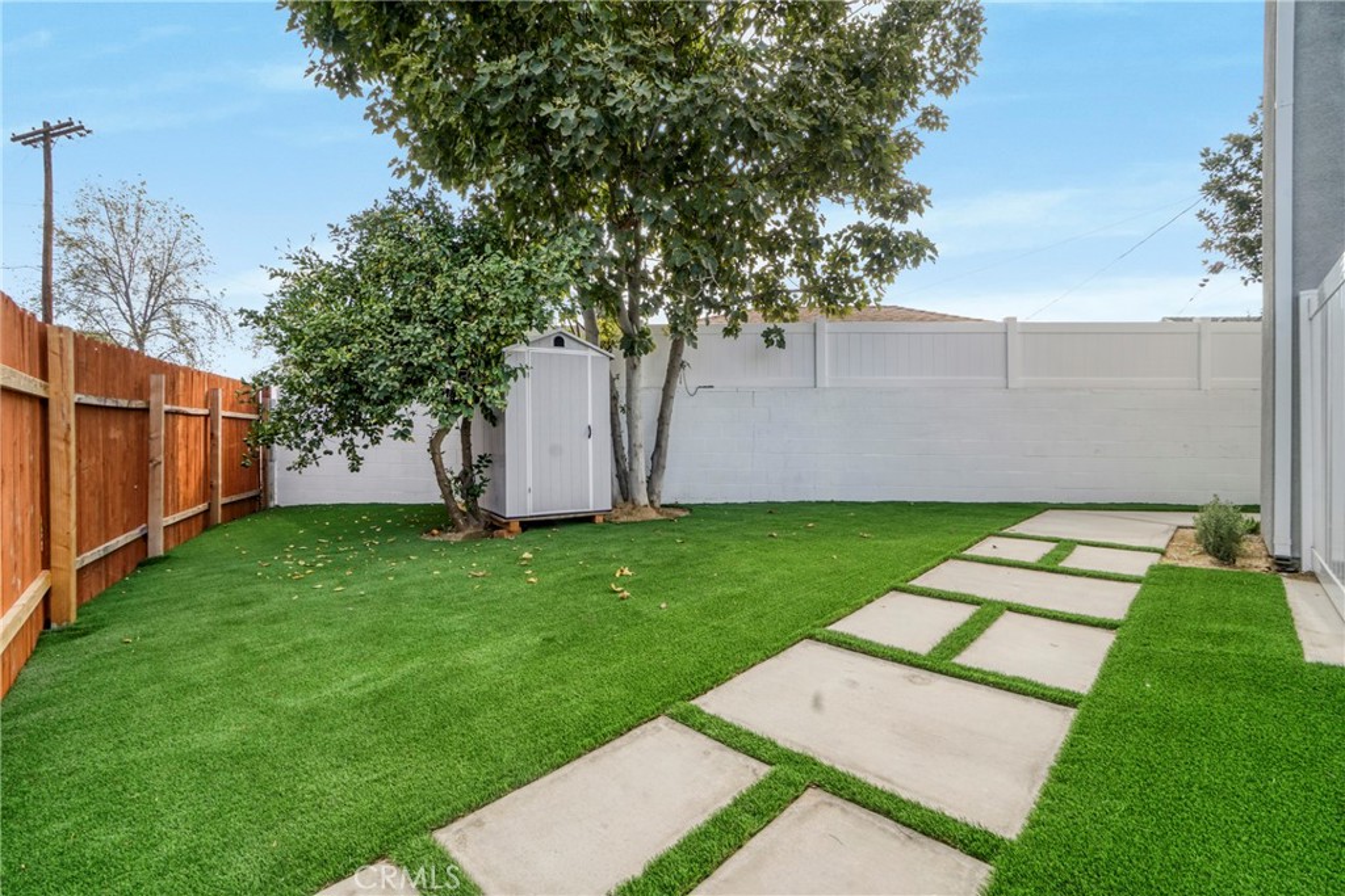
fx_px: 560
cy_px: 448
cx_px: 672
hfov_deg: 100.4
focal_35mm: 15
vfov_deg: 77.3
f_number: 14
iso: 400
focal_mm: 10
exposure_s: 1/25
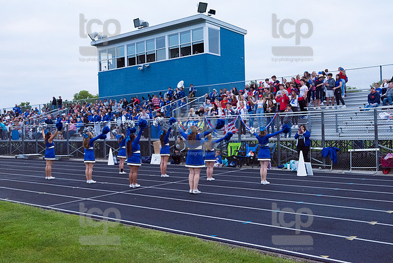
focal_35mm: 38
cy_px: 132
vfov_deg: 35.1
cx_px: 196
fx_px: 415
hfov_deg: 50.7
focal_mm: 38
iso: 3200
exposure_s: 1/500
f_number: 6.3
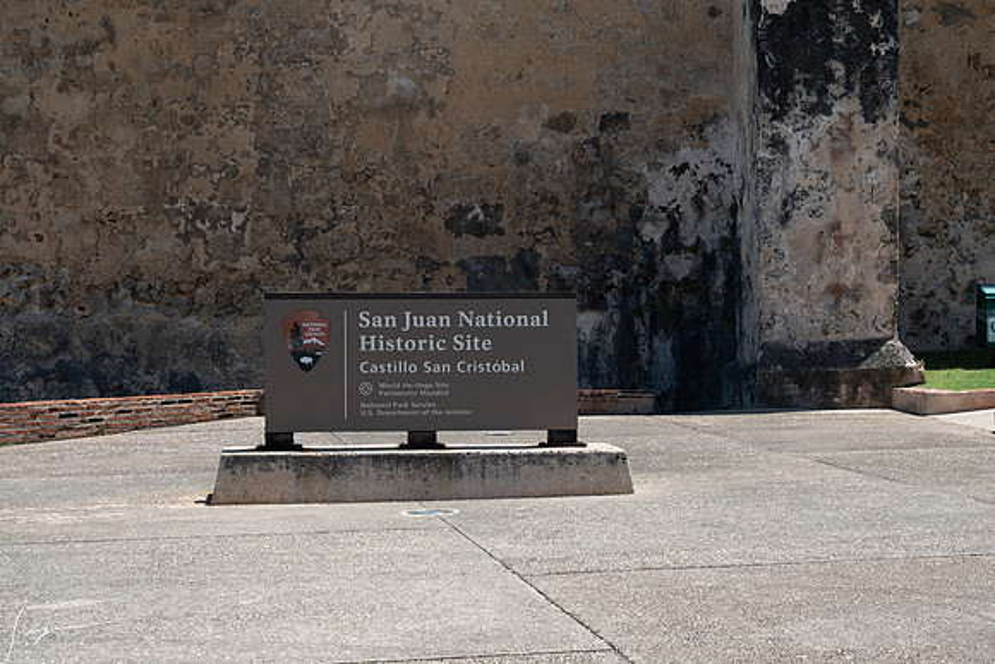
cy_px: 332
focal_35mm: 70
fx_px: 1935
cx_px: 498
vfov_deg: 19.5
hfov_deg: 28.8
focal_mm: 70
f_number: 8
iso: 125
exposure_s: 1/125
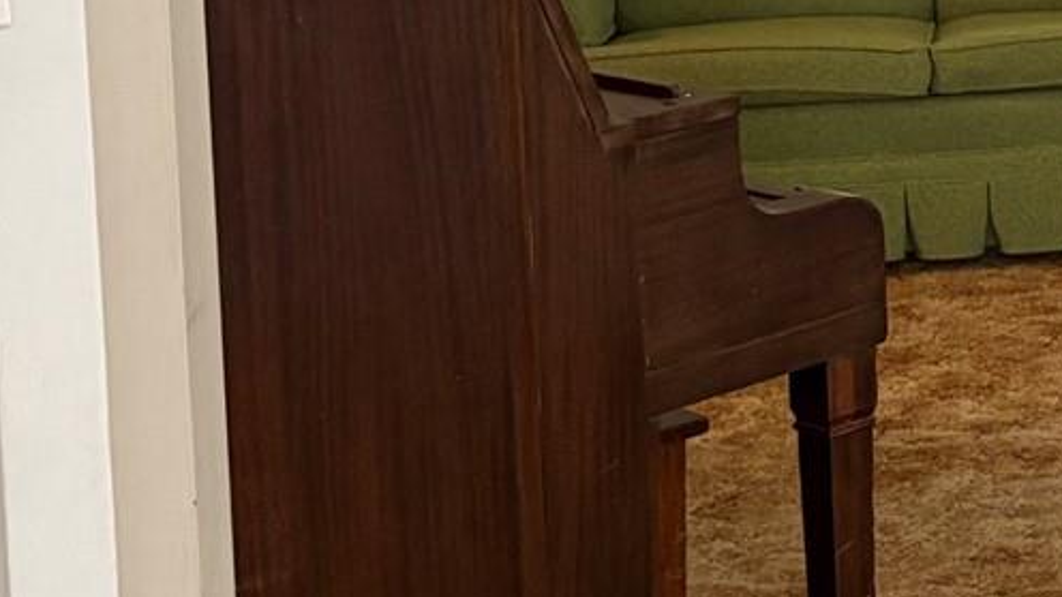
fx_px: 3295
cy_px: -143
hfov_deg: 16.5
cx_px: 1638
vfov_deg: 10.2
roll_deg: +0.5
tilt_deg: -7.1
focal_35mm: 117
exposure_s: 1/60
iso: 400
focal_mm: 5.96
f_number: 1.6
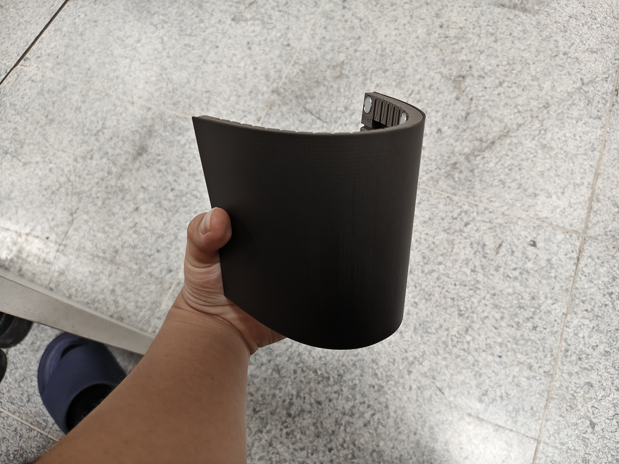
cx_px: 310
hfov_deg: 73.9
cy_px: 232
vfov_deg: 58.9
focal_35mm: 23
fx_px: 411
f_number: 1.88
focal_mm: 5.56
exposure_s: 1/50
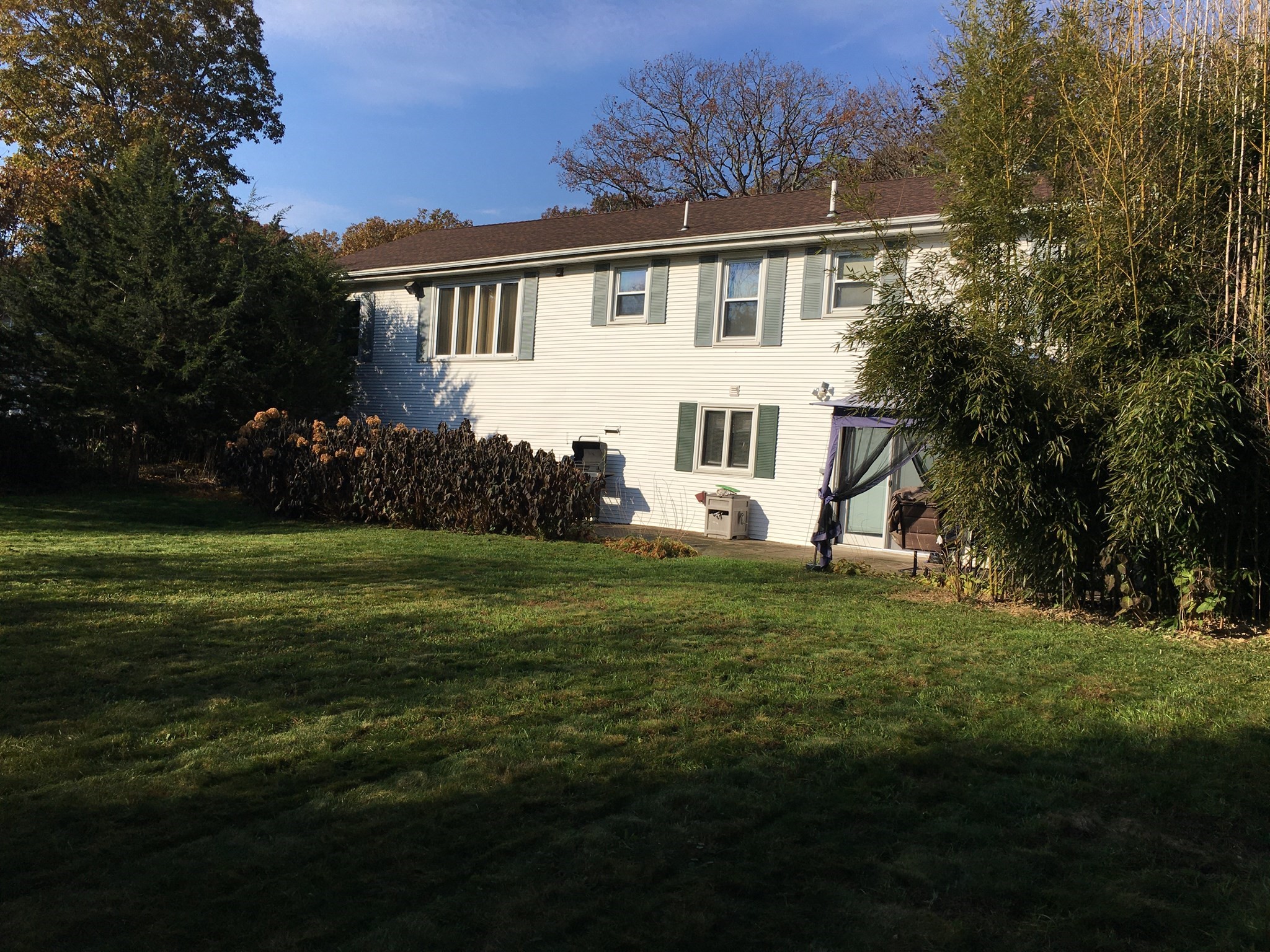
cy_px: 476
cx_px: 635
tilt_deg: -1.9
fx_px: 1064
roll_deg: -5.5
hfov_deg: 61.7
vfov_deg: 48.2
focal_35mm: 29
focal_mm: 4.15
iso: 25
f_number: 2.2
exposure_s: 1/1972
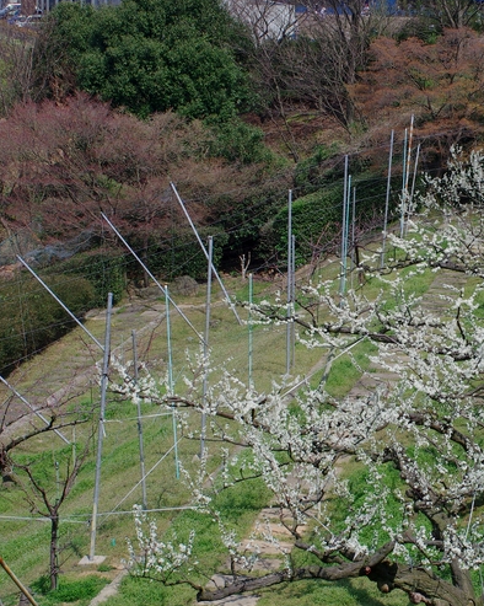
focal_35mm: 99
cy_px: 326
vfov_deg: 19.4
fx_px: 1774
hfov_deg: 15.4
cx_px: 432
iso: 400
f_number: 8
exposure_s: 1/800
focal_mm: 35
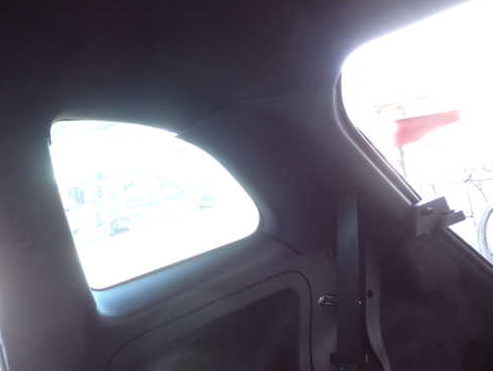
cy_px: 201
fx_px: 527
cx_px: 221
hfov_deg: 50.0
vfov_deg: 38.7
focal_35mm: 37
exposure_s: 1/40
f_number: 2.3
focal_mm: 5.4
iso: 200
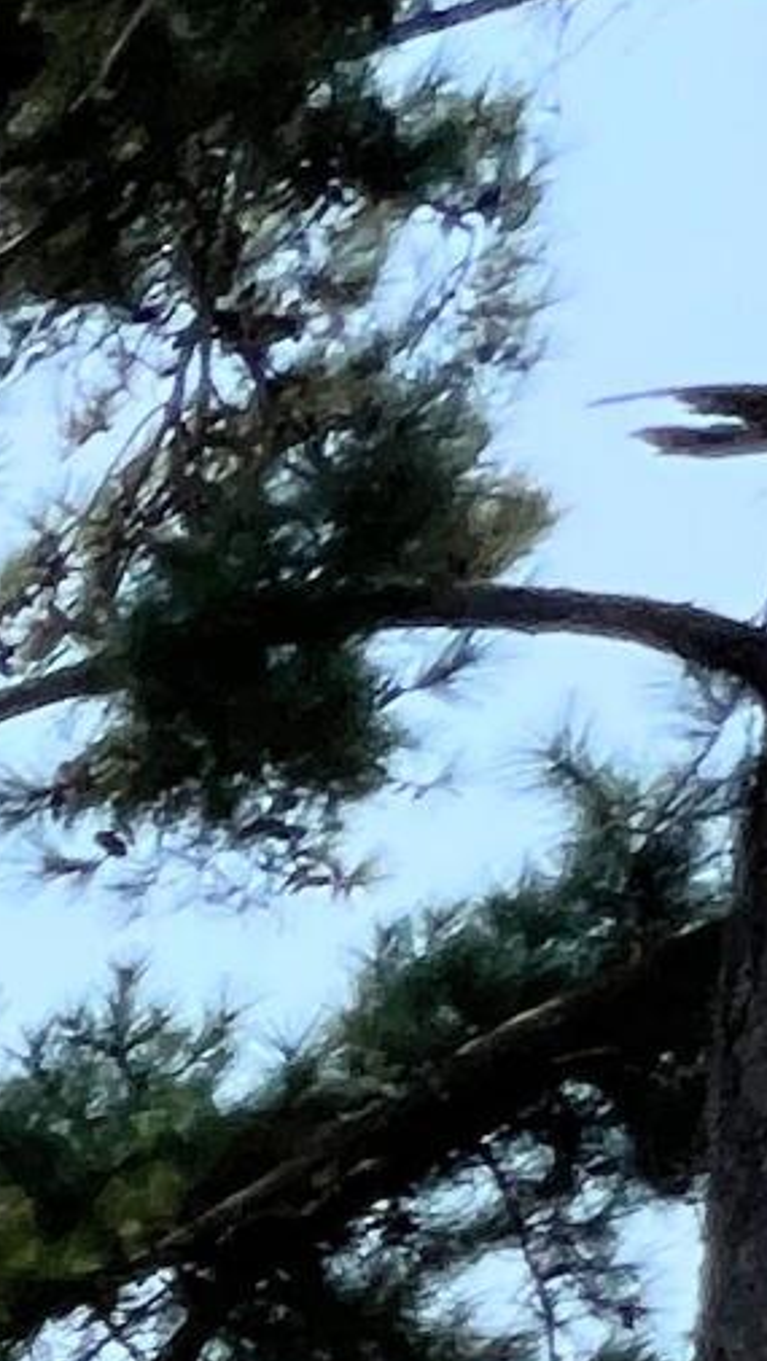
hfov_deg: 8.2
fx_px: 3034
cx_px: -2293
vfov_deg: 16.8
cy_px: 2910
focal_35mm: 84
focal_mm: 1.57
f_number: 1.8
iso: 32
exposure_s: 1/1043
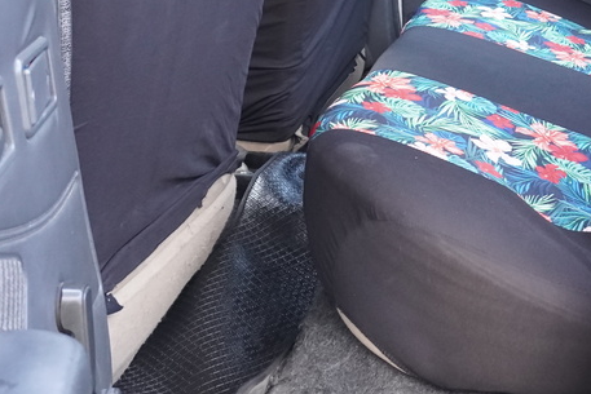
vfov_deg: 20.7
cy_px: -18
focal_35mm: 63
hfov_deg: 31.1
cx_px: 471
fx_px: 1035
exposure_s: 1/200
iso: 5000
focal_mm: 16
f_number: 3.5
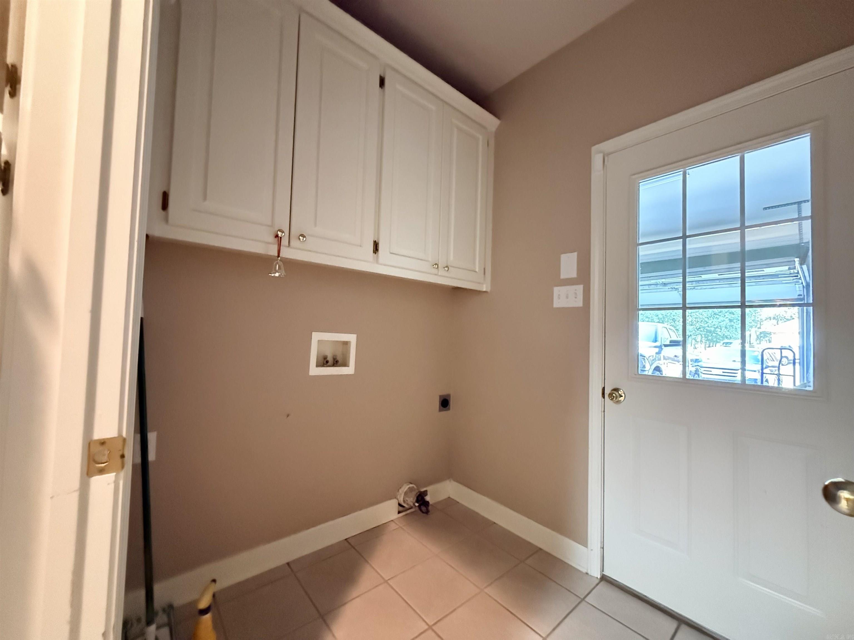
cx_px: 427
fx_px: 345
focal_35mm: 14
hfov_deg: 102.1
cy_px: 320
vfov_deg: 85.7
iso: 1250
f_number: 2.2
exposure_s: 1/60
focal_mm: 2.22
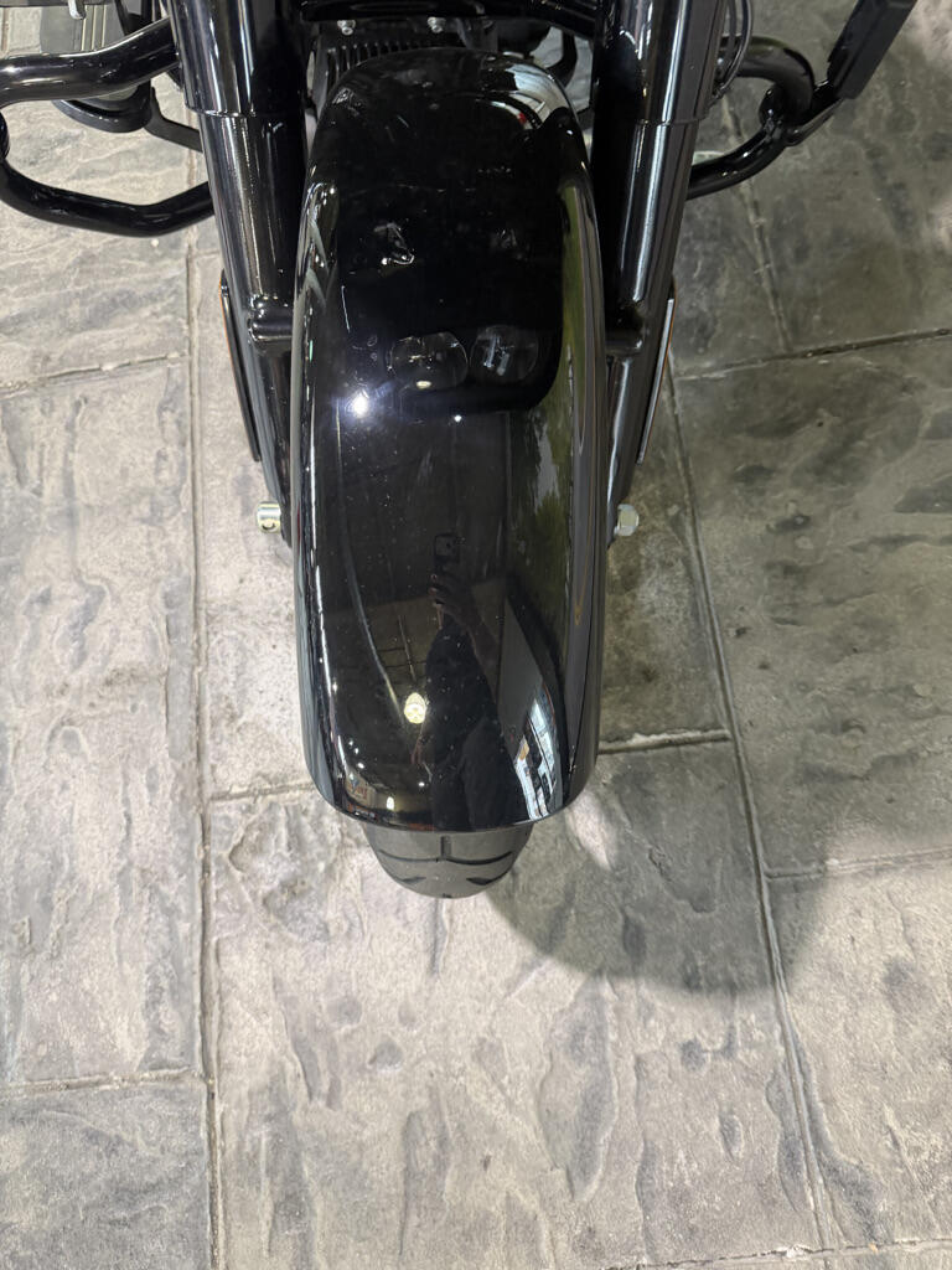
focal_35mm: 24
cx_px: 476
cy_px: 635
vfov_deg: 71.6
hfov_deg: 56.8
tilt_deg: -76.4
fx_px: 880
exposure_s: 1/60
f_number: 1.78
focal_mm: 6.76
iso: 250
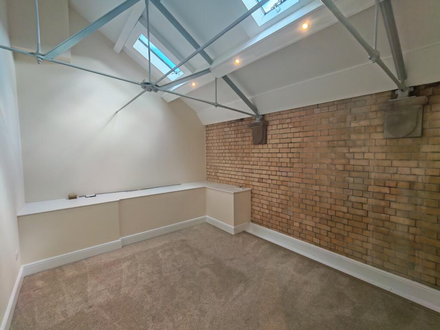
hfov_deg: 94.5
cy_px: 165
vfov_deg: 78.1
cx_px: 220
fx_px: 203
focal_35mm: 16
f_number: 2.2
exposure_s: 1/60
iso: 95
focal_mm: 1.96
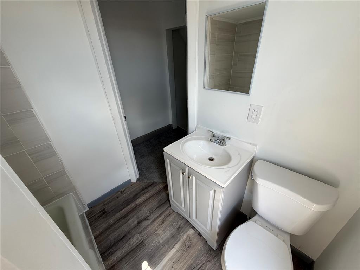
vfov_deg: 85.7
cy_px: 135
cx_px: 180
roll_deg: +2.5
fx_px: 146
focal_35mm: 14
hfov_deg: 102.1
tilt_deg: -28.1
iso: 100
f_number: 2.2
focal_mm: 2.22
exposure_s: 1/121
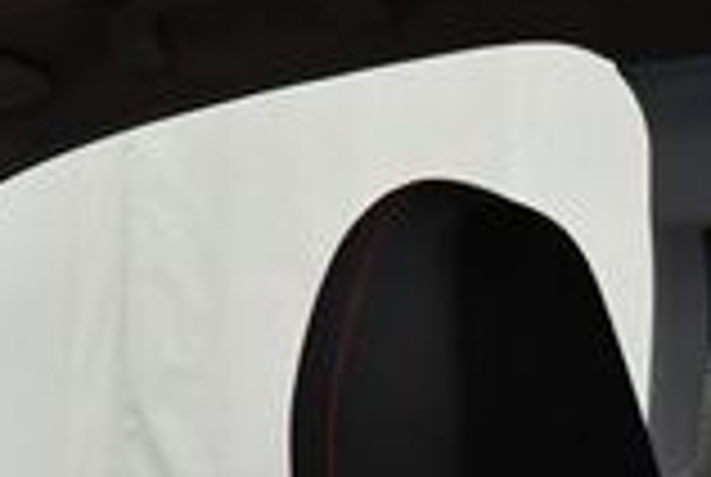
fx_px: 2889
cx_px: -238
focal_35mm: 146
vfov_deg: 9.3
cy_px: -140
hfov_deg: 13.5
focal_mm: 18
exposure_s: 1/200
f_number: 3.5
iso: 800
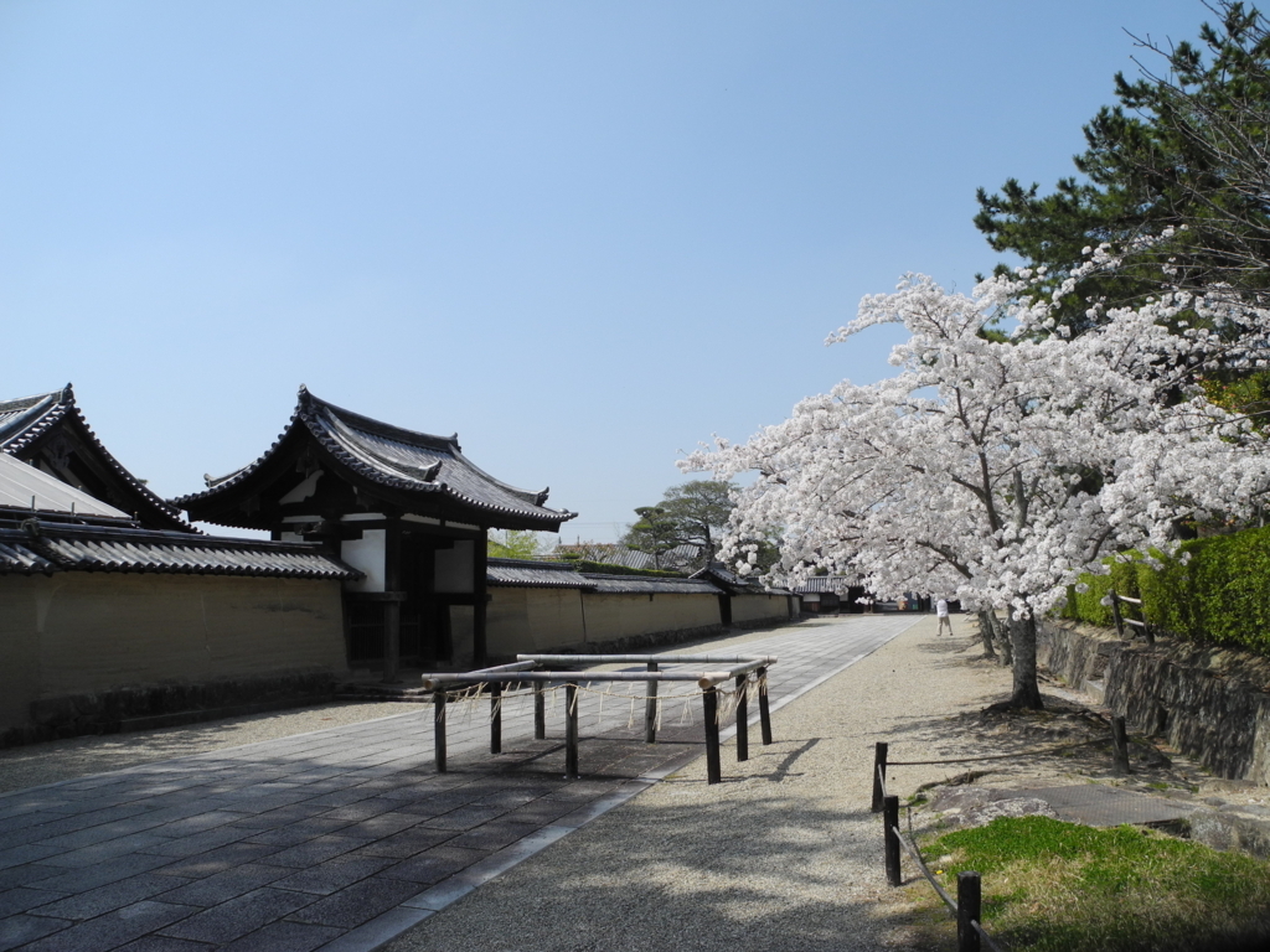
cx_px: 635
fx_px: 1027
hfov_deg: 63.4
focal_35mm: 28
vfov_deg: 49.7
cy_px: 476
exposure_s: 1/970
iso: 100
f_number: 4
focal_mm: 6
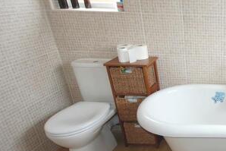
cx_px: 233
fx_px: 207
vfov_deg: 39.8
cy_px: 92
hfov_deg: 46.4
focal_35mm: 33
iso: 400
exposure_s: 1/25
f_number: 4
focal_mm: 10
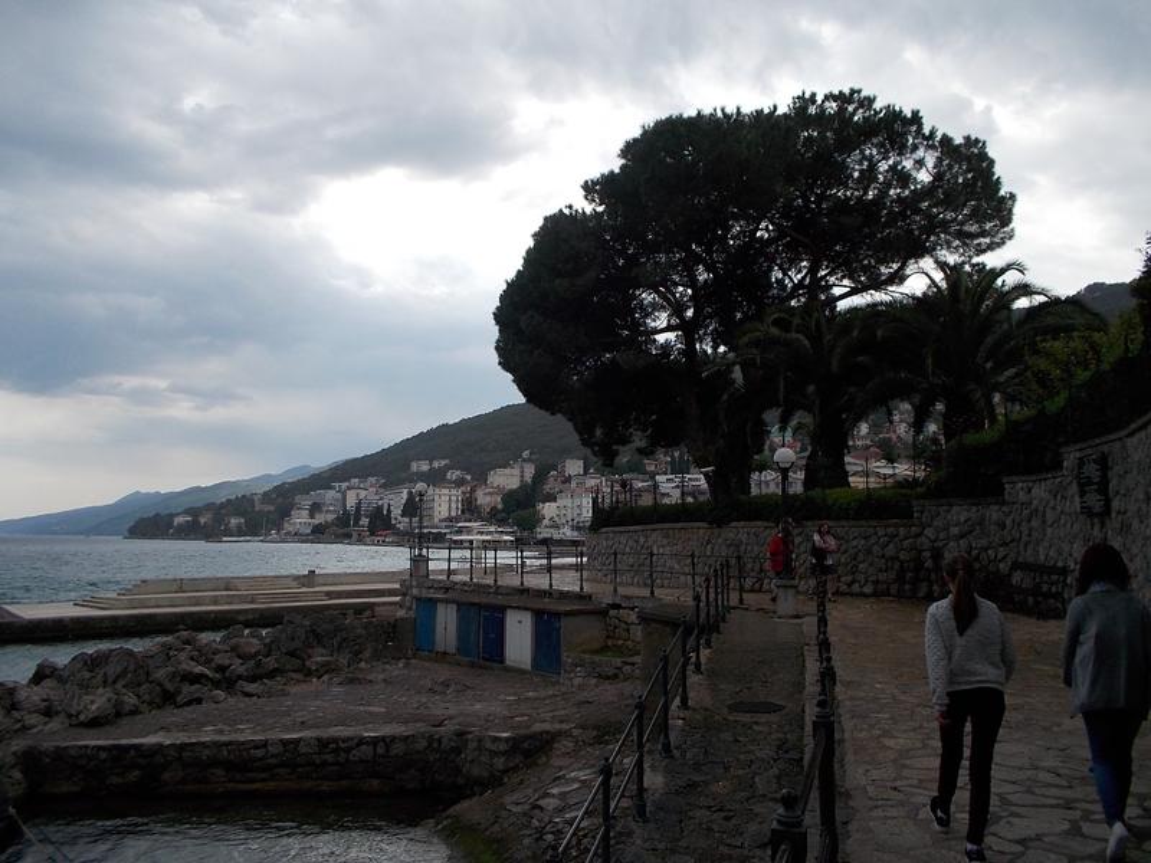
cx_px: 576
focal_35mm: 29
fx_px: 964
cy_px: 432
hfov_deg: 61.7
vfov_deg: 48.2
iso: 80
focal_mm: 4.1
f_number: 3.3
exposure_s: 1/800
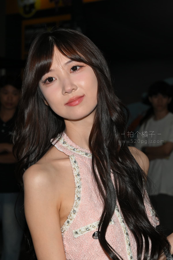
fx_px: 447
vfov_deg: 32.4
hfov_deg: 21.9
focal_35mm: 62
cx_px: 86
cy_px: 130
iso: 320
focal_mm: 62
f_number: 7.1
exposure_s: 1/250
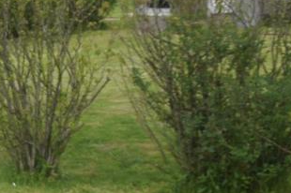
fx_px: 1922
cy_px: 297
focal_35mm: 238
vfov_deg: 5.7
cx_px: -541
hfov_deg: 7.7
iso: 220
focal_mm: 24
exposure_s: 1/250
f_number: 8
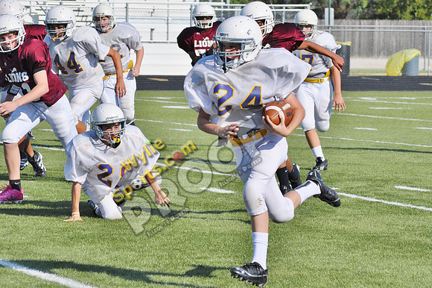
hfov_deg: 11.4
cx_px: 216
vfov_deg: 7.6
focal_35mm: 180
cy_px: 144
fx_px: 2159
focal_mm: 120
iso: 400
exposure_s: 1/1600
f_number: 7.1
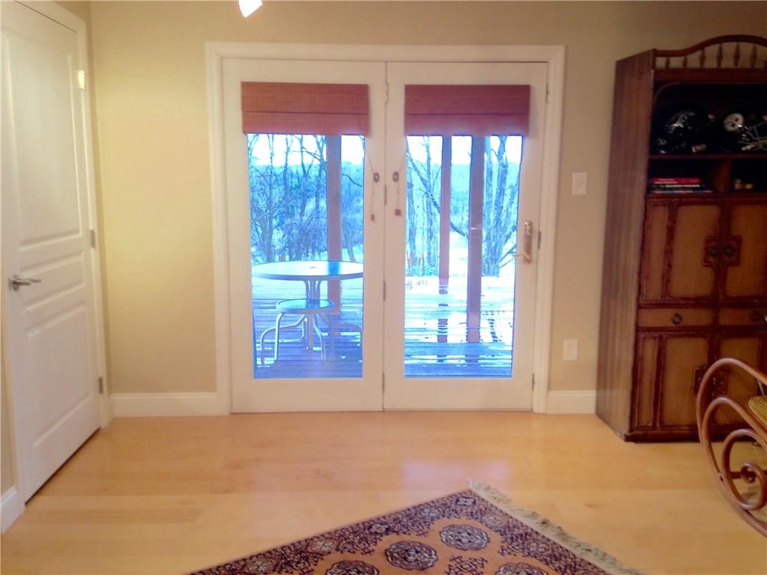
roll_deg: -1.0
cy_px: 288
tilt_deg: -10.3
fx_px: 731
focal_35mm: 33
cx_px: 384
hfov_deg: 55.4
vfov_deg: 42.9
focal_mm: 4.12
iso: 200
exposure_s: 1/20
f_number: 2.4
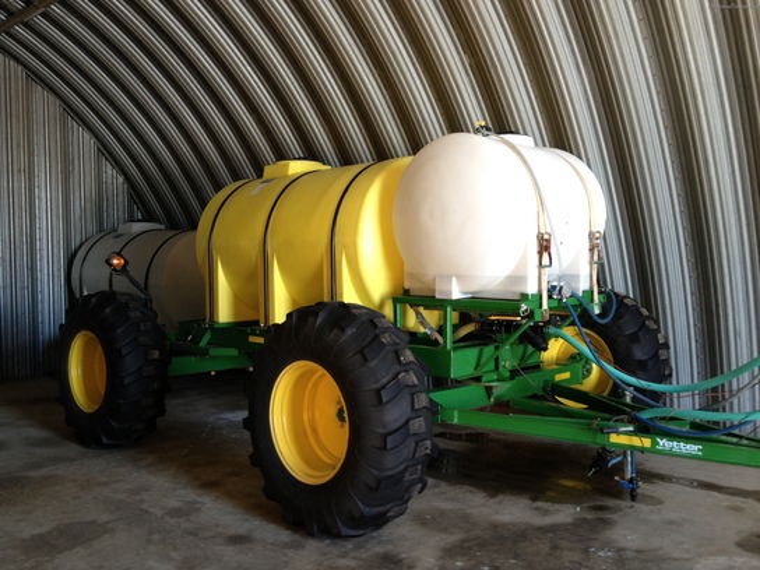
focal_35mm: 35
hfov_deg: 52.6
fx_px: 768
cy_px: 285
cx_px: 380
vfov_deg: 40.7
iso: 64
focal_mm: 4.28
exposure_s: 1/20
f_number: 2.4
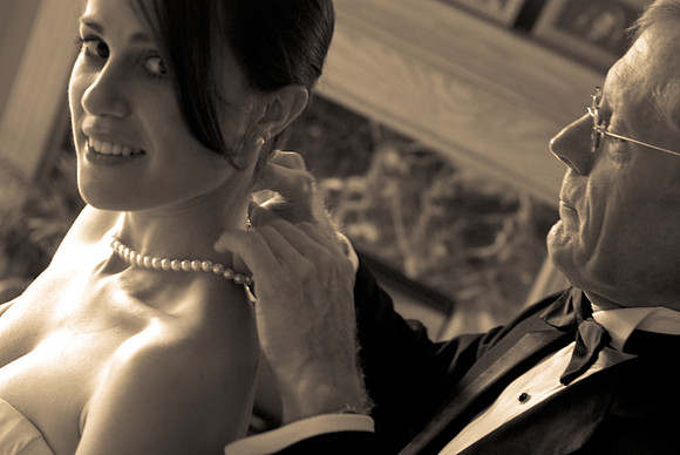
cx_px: 340
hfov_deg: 27.0
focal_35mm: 75
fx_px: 1418
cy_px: 228
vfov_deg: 18.2
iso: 640
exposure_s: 1/25
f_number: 3.5
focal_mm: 50
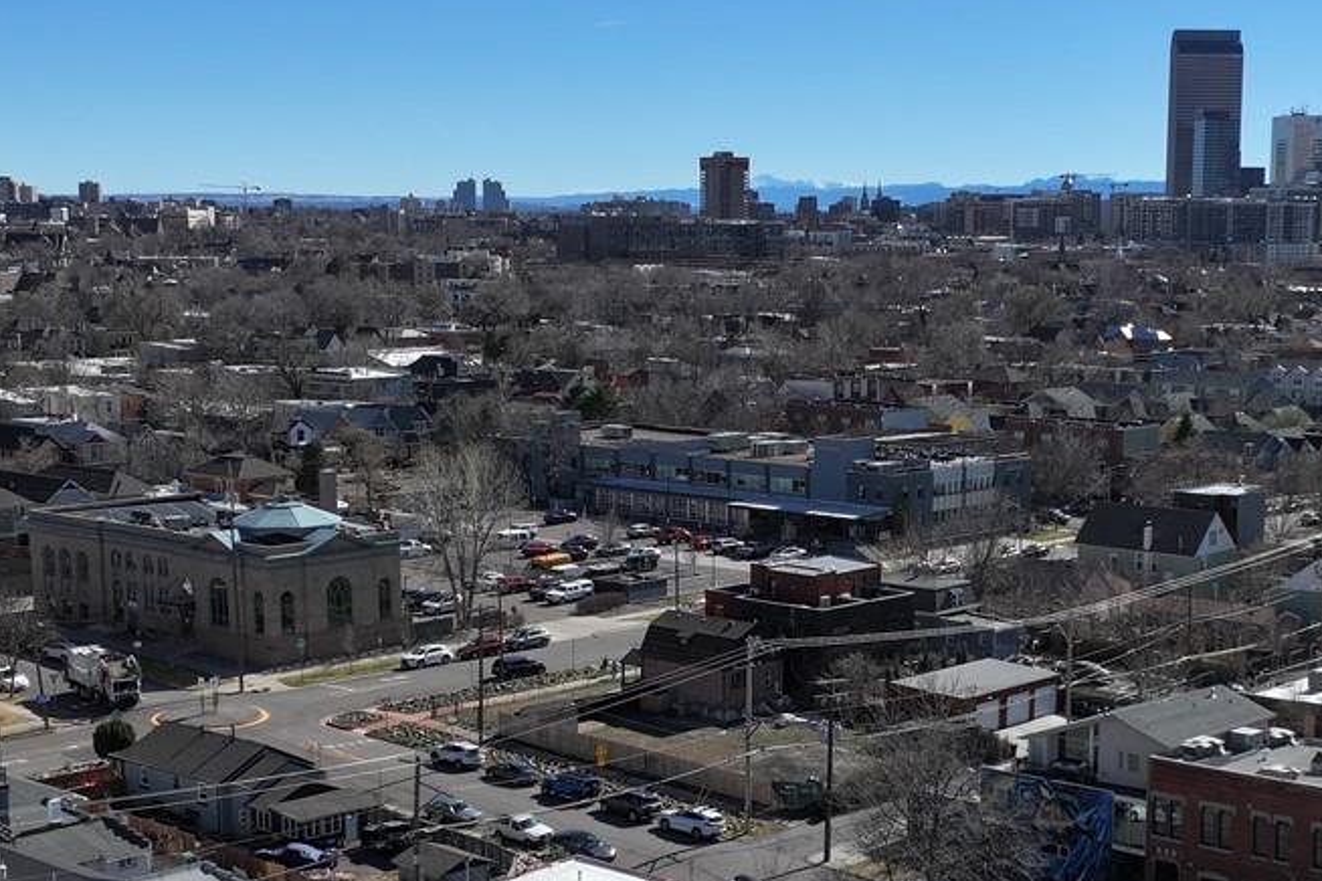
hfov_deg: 32.8
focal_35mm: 61
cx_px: 788
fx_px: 2240
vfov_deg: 22.0
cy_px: 669
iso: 110
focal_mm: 12.29
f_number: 2.8
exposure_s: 1/3200
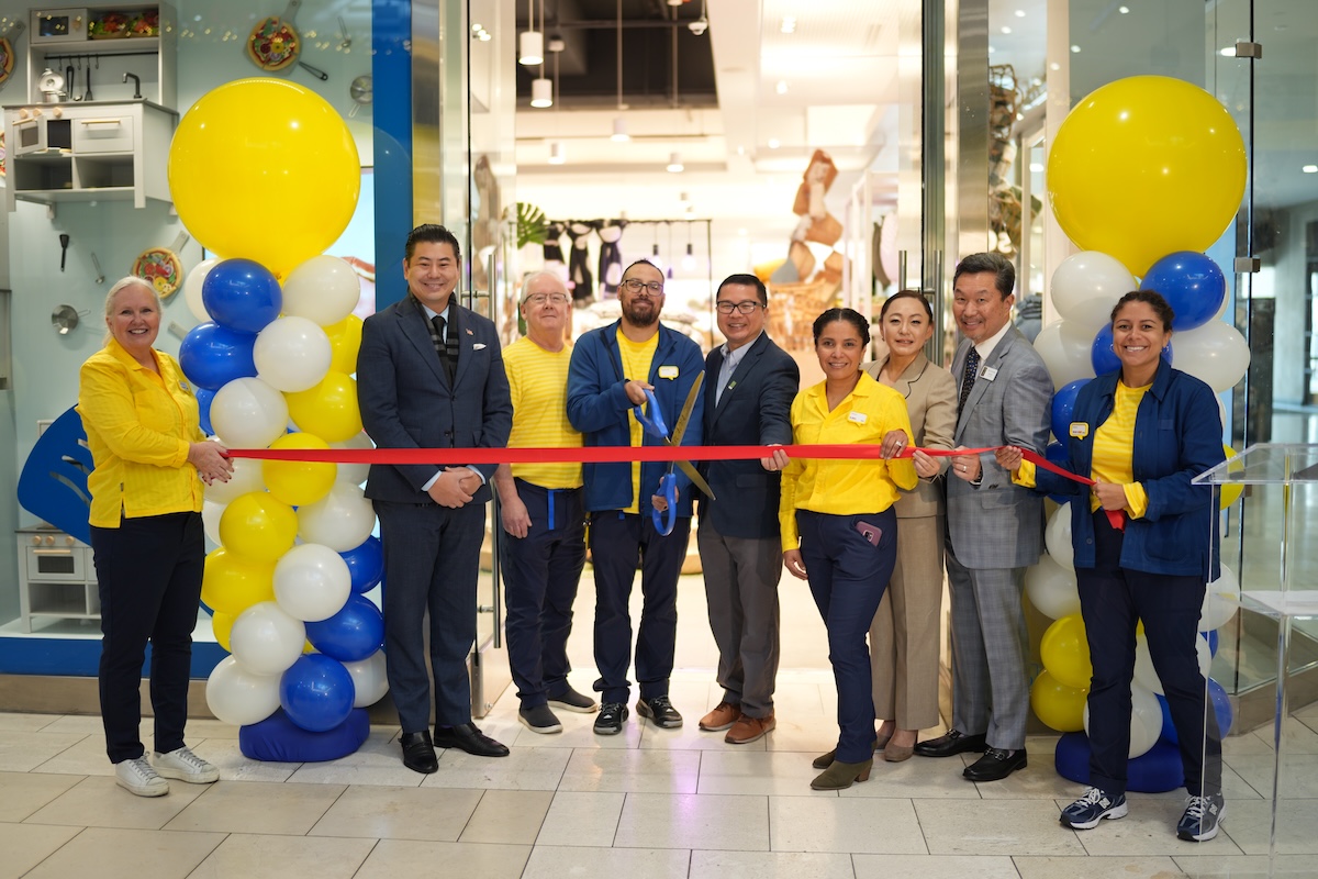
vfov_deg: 37.9
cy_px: 440
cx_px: 659
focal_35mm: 35
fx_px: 1281
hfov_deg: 54.4
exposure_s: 1/60
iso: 125
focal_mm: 35
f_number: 1.2
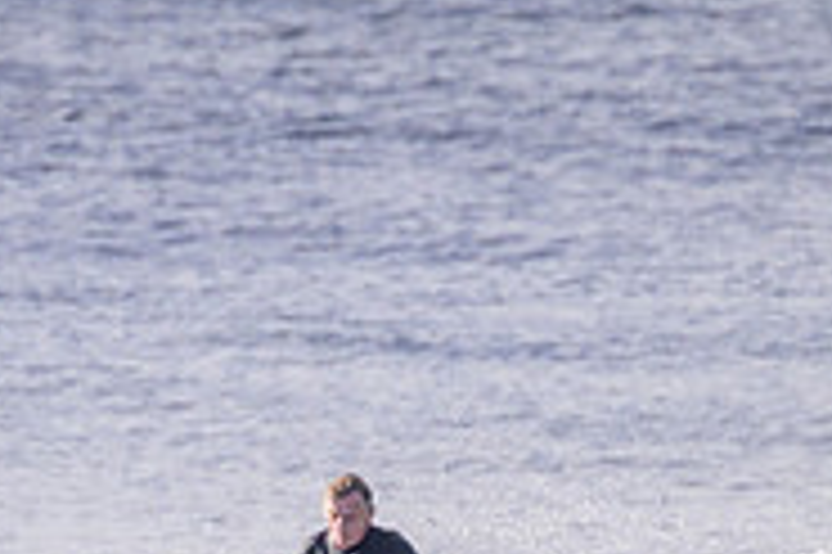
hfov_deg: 0.8
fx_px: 58025
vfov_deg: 0.5
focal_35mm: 2513
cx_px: 265
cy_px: 700
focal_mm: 800
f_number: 11
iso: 900
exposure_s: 1/2000
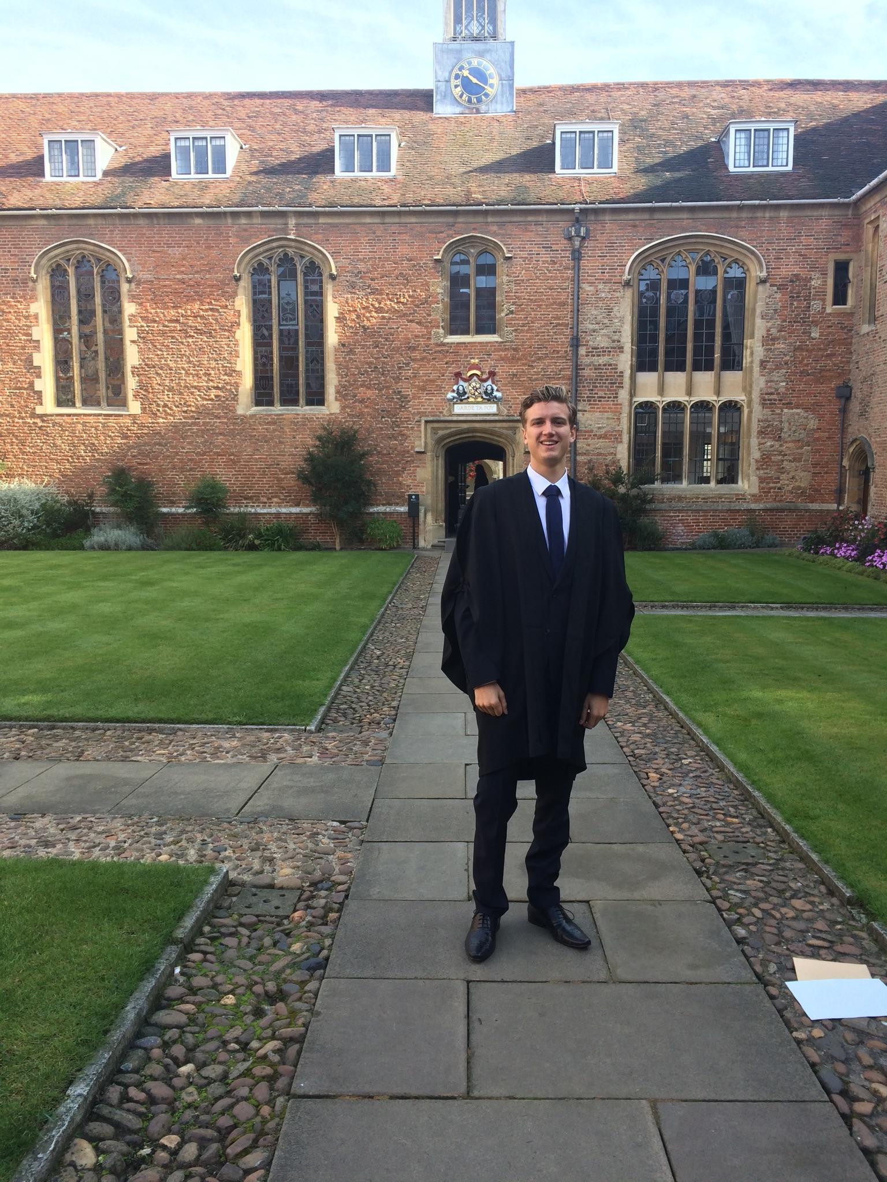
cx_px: 444
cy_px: 591
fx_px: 991
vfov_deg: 61.7
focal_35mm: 29
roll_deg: +1.2
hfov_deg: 48.2
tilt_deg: -6.4
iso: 32
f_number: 2.2
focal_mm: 4.15
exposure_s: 1/216
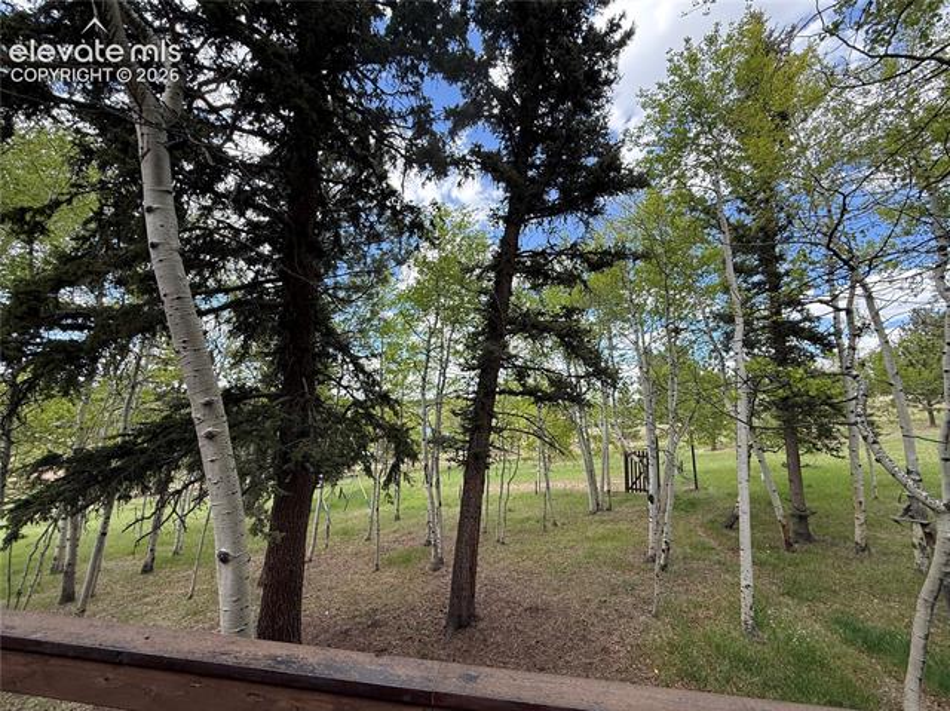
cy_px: 356
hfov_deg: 102.1
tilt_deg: +8.3
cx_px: 475
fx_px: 384
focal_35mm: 14
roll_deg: -2.2
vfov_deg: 85.6
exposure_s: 1/479
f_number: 2.2
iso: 64
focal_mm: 2.22
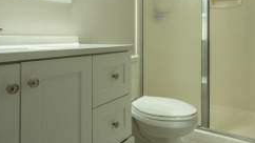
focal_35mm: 29
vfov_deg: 39.1
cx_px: 140
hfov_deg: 65.9
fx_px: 196
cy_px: 36
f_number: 4
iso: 250
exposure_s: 1/100
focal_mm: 14
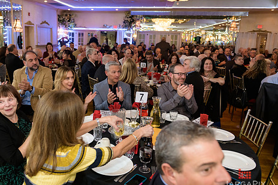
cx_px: 107
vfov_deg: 43.6
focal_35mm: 30
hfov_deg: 61.2
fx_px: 232
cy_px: 84
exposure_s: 1/125
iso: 1000
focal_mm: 24
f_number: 3.2
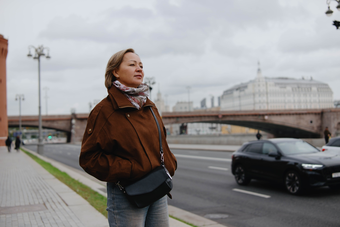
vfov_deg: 33.0
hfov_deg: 47.9
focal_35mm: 40
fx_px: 382
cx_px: 170
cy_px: 114
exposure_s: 1/1600
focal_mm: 27
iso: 100
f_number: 1.8
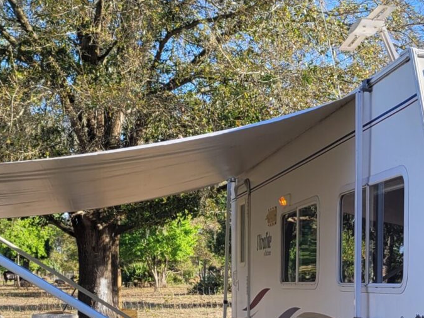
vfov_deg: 19.5
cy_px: 286
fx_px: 906
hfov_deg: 25.5
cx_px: 385
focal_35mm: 74
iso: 40
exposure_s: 1/1029
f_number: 1.8
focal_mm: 5.4
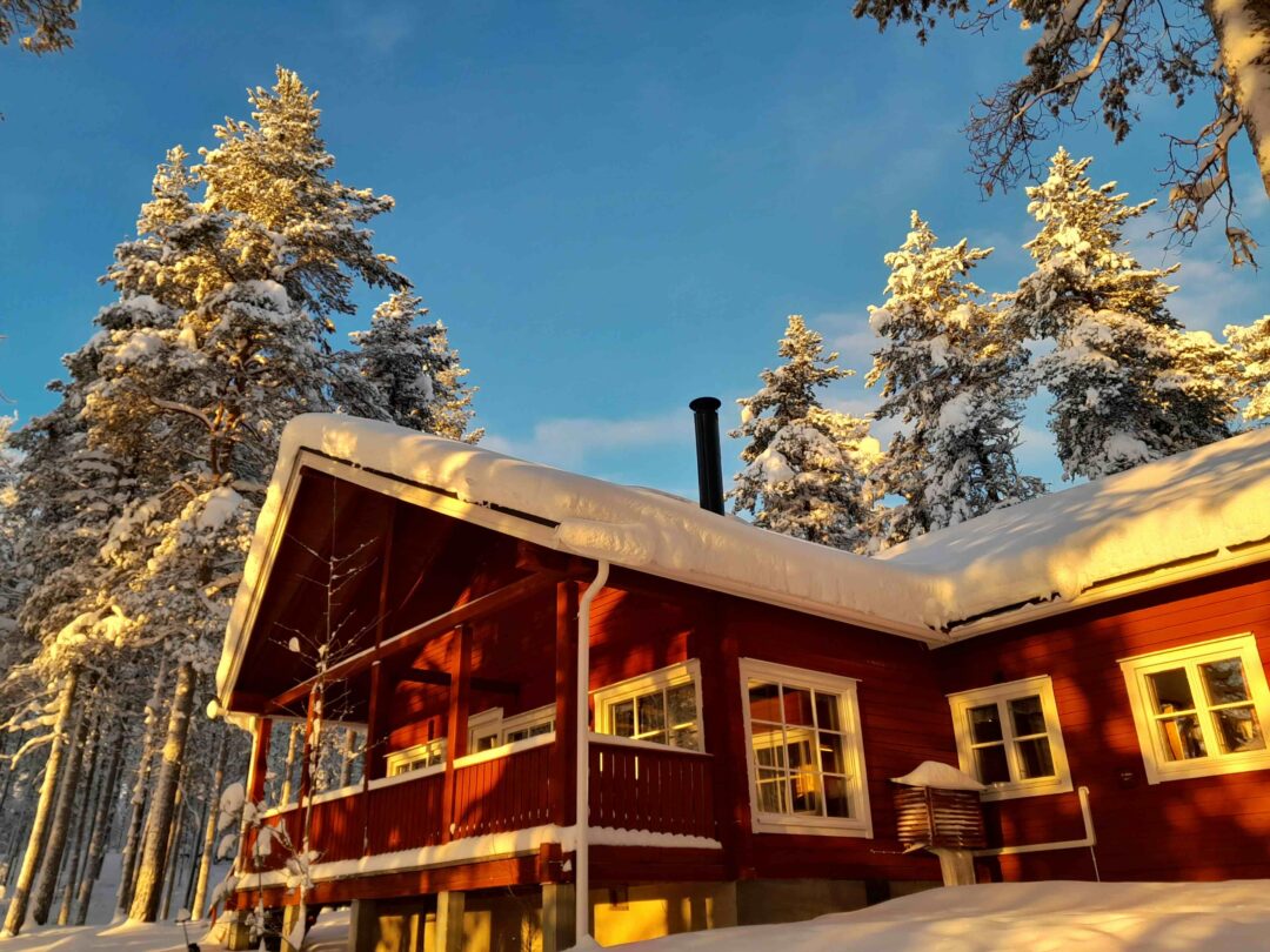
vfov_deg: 51.4
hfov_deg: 65.3
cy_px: 476
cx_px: 635
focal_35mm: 27
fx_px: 991
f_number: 1.8
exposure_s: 1/113
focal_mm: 4
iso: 40
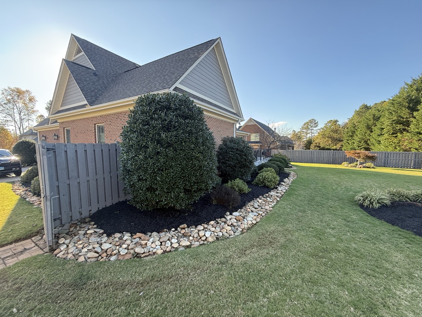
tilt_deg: -4.4
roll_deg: +0.2
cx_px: 211
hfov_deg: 102.1
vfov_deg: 85.7
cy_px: 158
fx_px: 171
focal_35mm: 14
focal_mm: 2.22
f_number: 2.2
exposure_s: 1/152
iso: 64
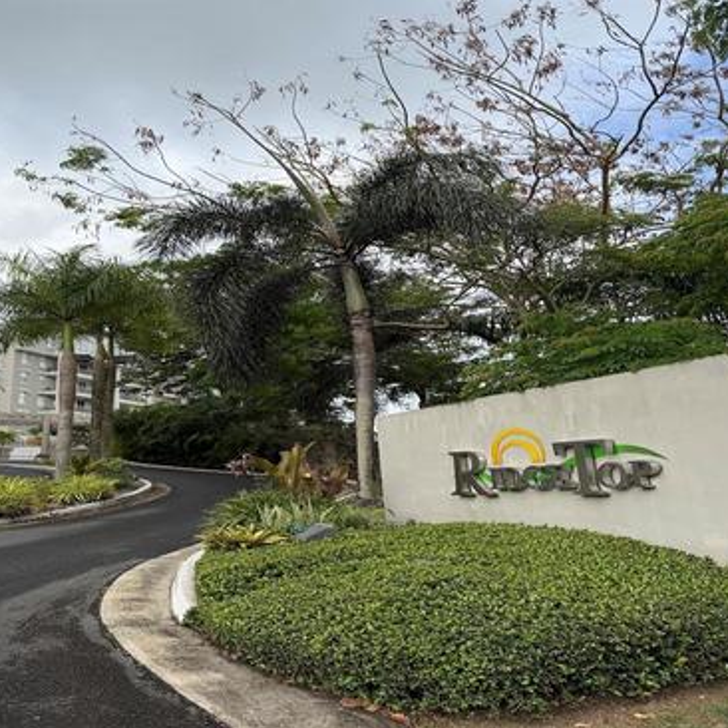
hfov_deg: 54.9
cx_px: 267
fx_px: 690
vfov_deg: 55.6
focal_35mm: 29
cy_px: 371
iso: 80
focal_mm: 6.76
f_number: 1.78
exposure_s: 1/3145
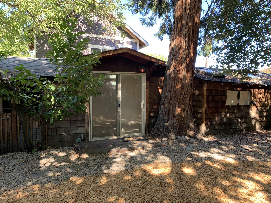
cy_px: 102
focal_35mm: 26
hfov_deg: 67.3
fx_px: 204
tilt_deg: -2.1
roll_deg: -1.0
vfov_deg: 53.1
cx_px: 136
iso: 40
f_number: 1.8
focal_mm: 4.25
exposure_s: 1/122
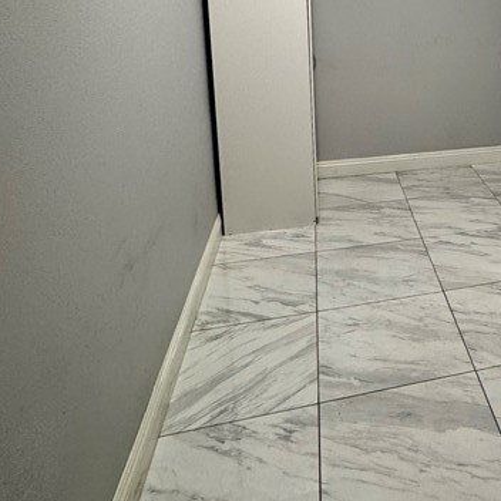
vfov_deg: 42.9
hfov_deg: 40.4
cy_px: 68
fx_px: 589
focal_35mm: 36
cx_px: 501
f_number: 2.2
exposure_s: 1/60
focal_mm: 2.22
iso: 160
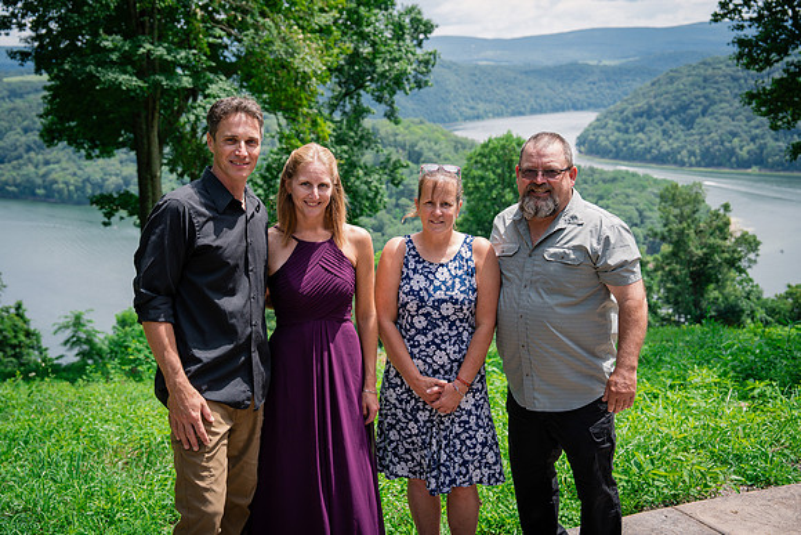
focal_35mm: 43
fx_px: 968
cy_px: 268
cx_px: 400
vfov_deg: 30.9
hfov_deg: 45.0
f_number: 4
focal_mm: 43
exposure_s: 1/800
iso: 400
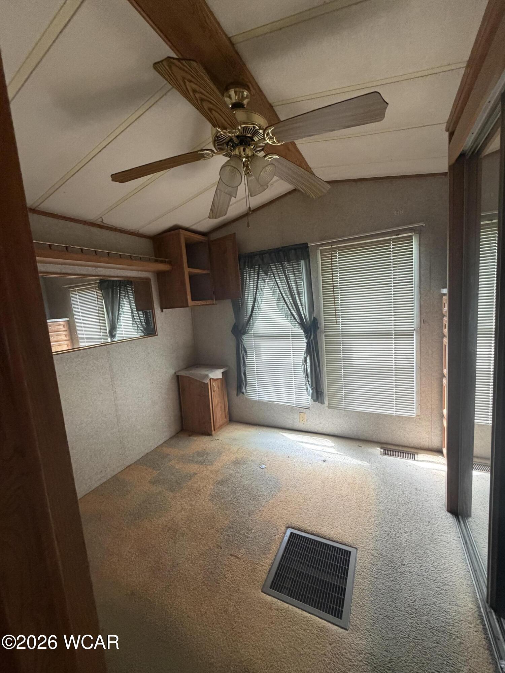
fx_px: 272
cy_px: 336
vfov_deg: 102.1
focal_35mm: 14
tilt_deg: -8.1
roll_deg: +5.3
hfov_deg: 85.7
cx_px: 252
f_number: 2.2
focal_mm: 2.22
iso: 400
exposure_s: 1/60
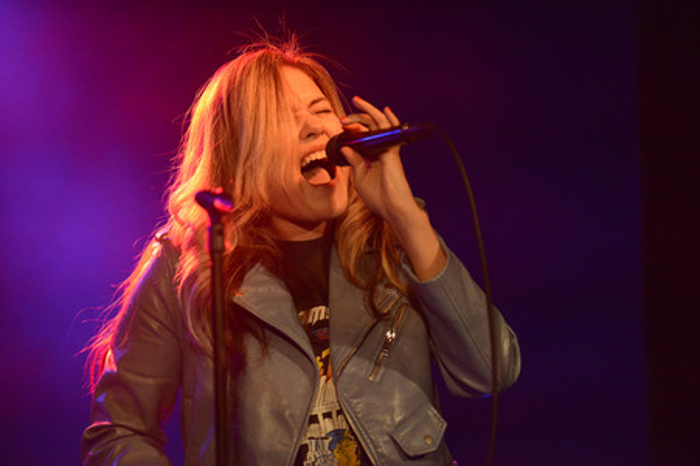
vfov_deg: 8.1
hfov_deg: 12.1
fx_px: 3303
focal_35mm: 170
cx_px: 350
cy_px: 233
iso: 8063
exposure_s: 1/250
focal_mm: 170
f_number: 2.8
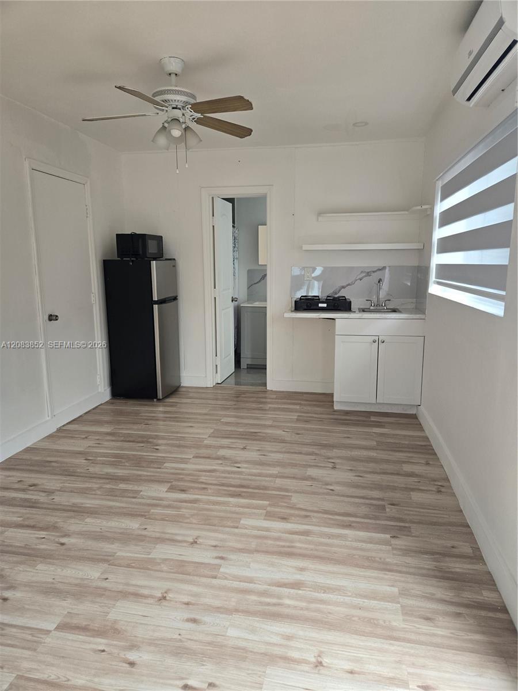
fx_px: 459
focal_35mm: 23
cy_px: 346
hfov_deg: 58.9
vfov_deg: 73.9
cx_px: 259
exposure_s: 1/180
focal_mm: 5.4
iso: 125
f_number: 1.8
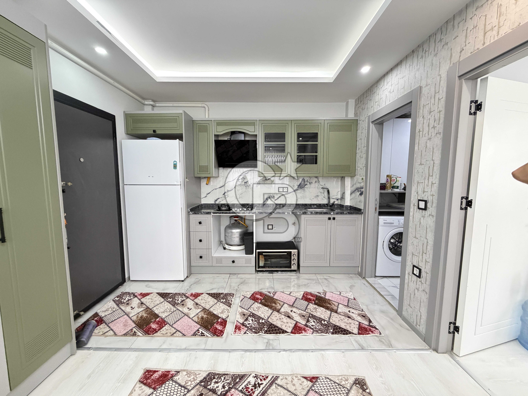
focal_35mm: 14
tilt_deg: -6.0
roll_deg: -0.5
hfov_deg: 102.1
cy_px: 198
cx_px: 264
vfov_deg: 85.7
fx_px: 214
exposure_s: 1/50
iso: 500
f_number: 2.2
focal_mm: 2.22
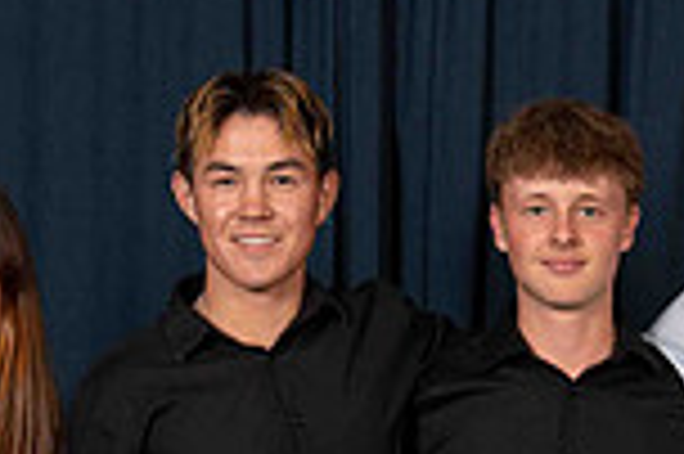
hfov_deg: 9.9
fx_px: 3929
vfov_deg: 6.5
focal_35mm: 207
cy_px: 775
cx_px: 558
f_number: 5.6
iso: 125
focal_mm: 48
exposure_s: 1/250
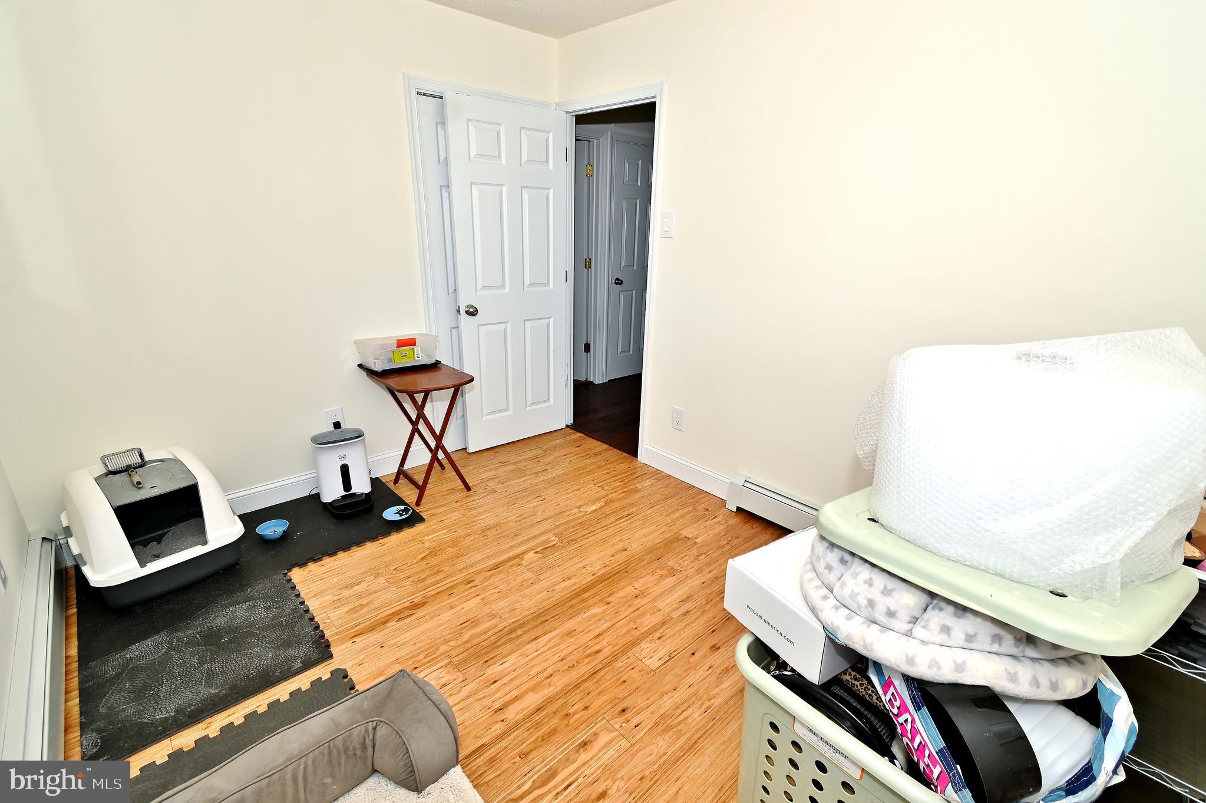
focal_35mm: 15
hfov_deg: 100.4
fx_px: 502
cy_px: 402
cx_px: 603
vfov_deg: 77.3
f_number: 4.5
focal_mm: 10
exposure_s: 1/60
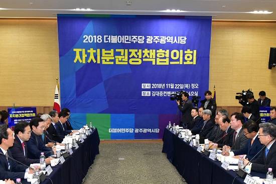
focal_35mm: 38
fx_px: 291
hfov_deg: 50.7
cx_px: 138
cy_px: 92
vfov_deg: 35.1
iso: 6400
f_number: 7.1
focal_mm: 38
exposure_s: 1/200
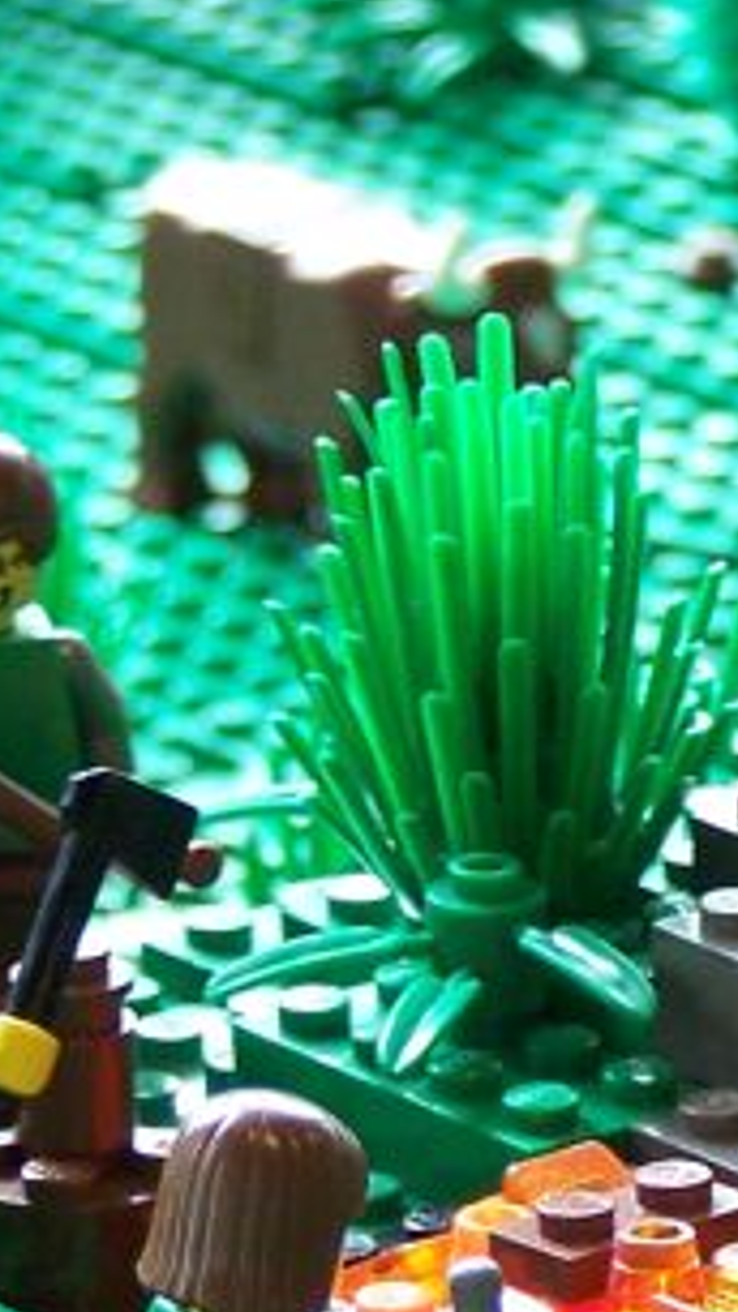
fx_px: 13332
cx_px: 1394
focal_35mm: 383
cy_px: 1012
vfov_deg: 5.6
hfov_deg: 3.2
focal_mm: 17.5
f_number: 3.2
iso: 140
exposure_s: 1/30
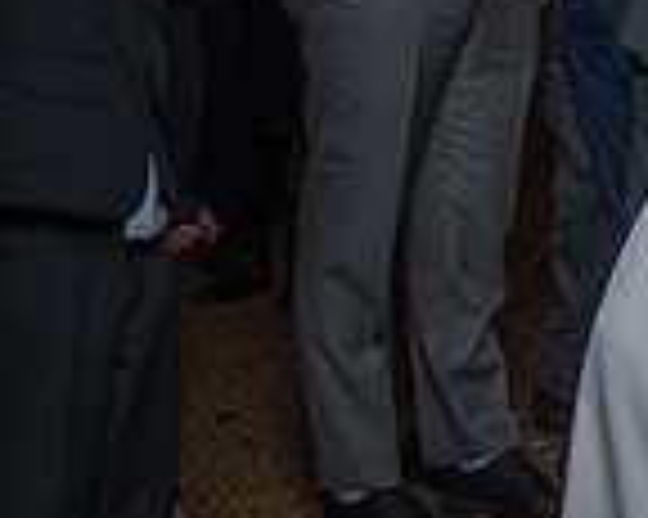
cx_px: 1116
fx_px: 2415
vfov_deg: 12.0
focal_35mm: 126
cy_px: -85
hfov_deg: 13.8
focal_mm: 28
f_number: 5.6
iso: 2000
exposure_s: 1/200
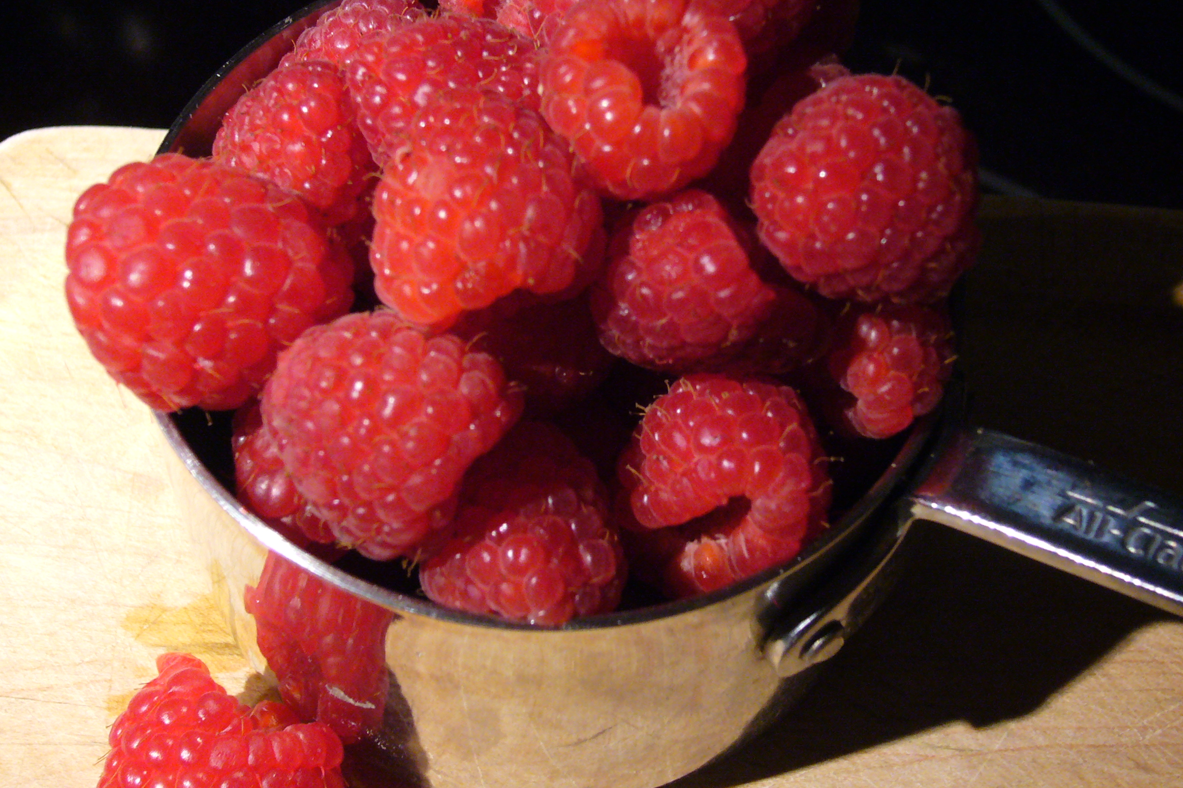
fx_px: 1971
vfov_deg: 22.6
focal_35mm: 60
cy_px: 330
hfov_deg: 33.4
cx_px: 619
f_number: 3.3
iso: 200
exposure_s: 1/8
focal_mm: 8.3
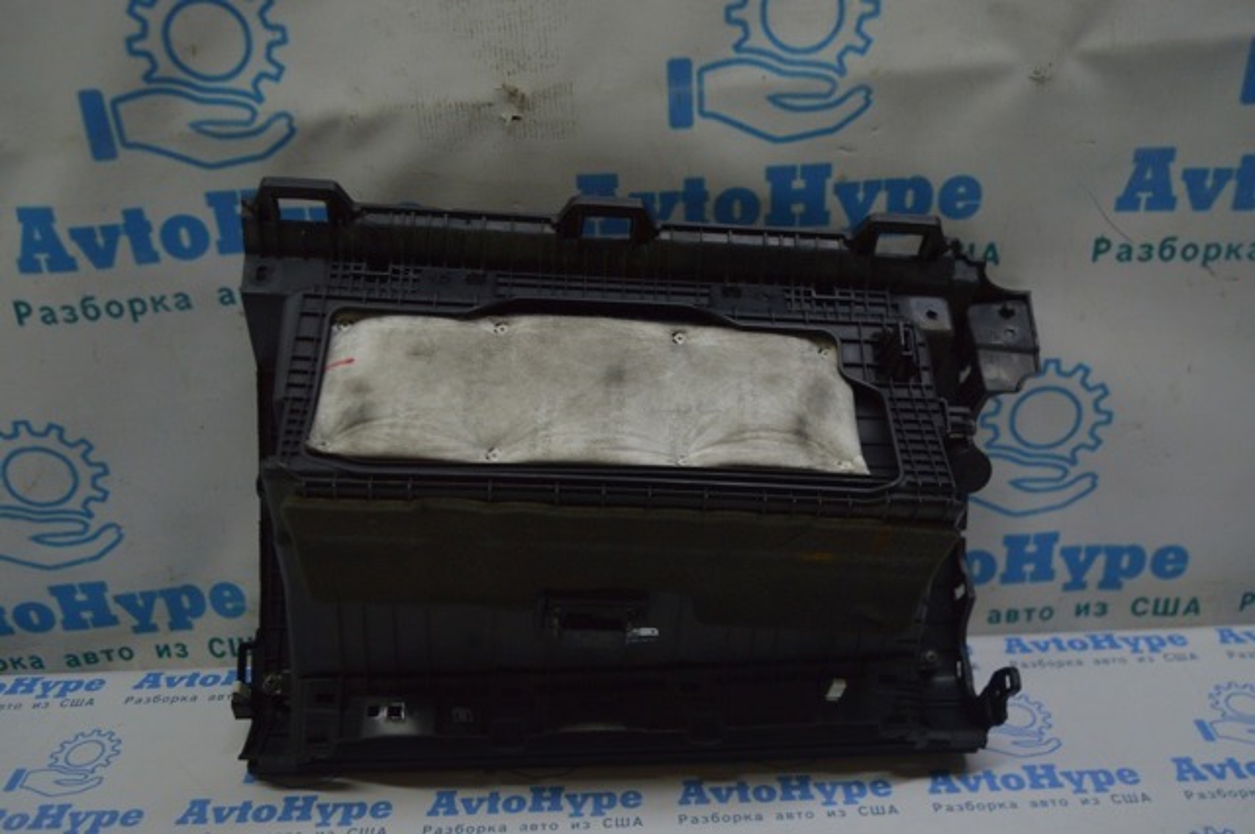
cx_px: 628
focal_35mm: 36
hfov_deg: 53.2
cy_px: 417
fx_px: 1253
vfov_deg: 36.8
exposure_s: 1/200
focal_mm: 24
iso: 400
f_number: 4
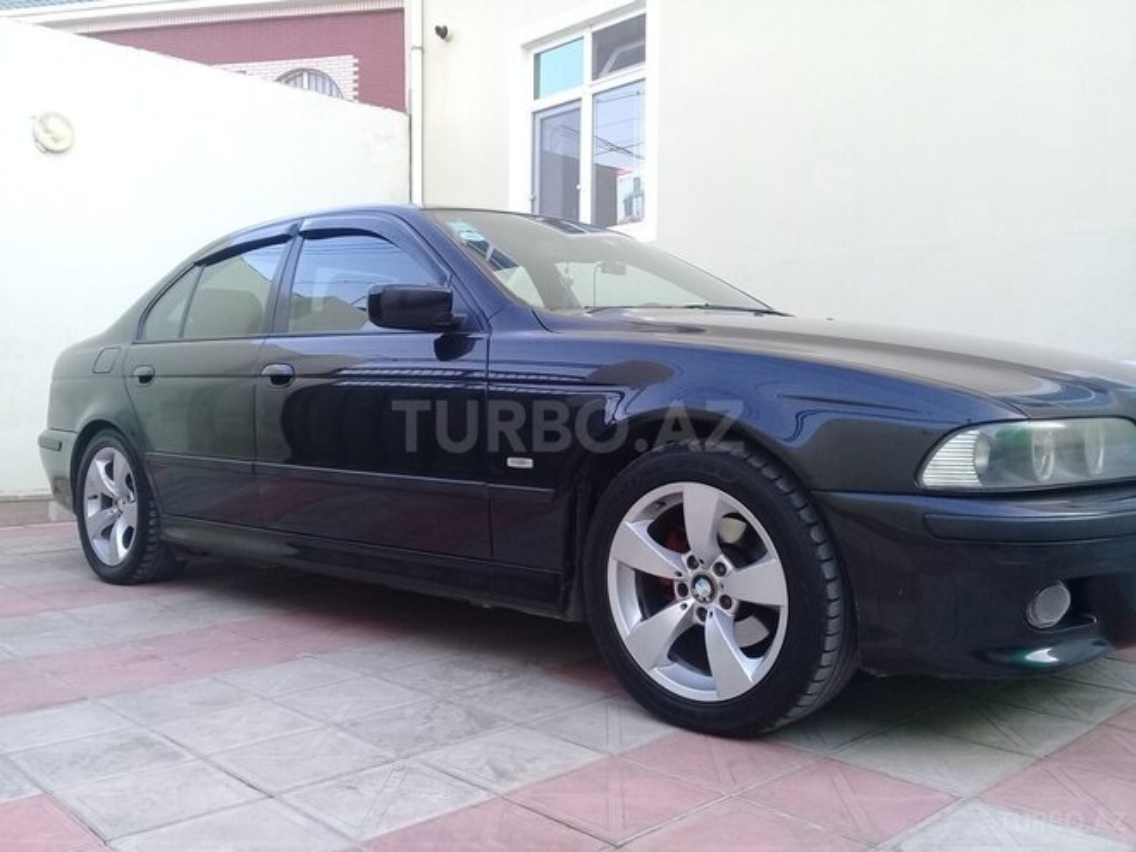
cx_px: 568
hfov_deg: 58.4
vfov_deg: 45.4
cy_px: 426
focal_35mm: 31
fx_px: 1017
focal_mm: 3.3
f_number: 2.2
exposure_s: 1/100
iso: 80
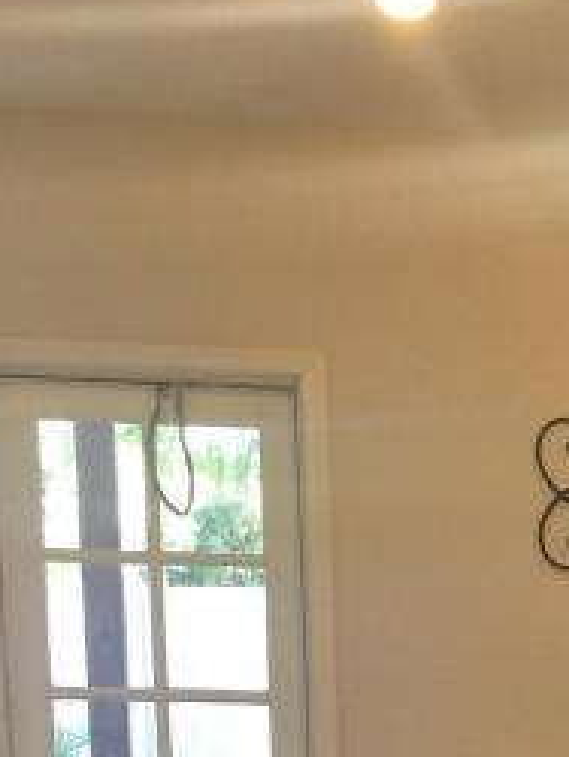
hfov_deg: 15.7
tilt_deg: -10.5
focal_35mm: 89
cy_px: 1023
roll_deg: -0.4
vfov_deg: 19.9
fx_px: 1947
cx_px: 772
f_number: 2.2
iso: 50
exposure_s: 1/30
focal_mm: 4.15
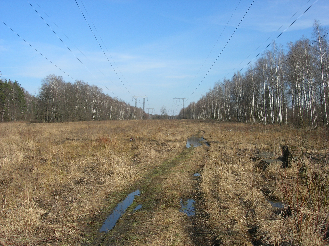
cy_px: 123
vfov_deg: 37.7
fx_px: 361
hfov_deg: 49.0
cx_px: 164
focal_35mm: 38
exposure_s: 1/486
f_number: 4.8
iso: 64
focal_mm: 7.8
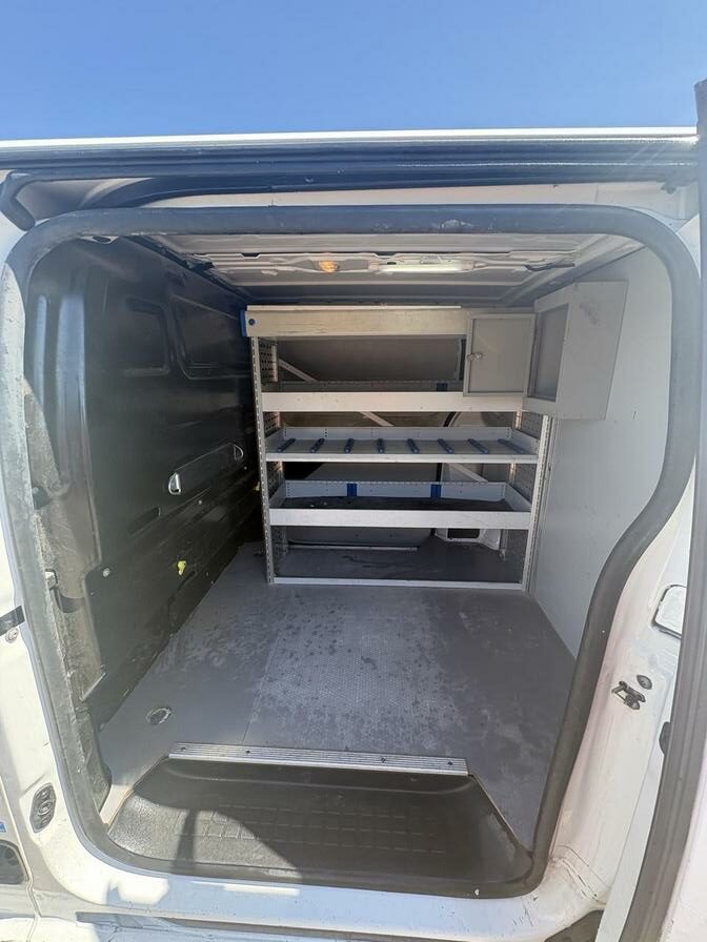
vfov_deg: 102.1
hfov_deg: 85.7
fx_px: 381
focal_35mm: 14
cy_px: 471
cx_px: 354
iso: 64
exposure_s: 1/197
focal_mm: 2.22
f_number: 2.2
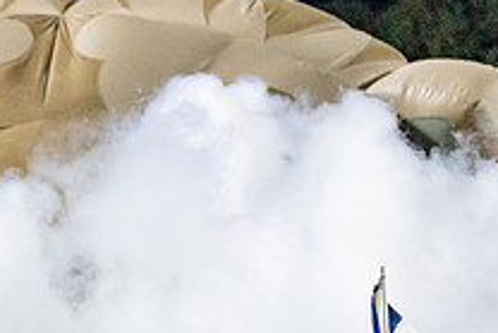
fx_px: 11475
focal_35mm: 829
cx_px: -363
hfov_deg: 2.5
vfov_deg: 1.7
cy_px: 613
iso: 3200
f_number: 2.8
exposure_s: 1/1000
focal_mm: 200
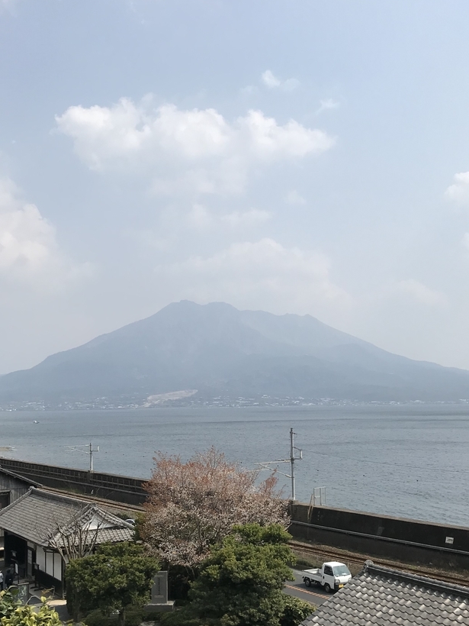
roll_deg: +2.3
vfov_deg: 45.6
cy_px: 358
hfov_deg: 35.1
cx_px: 223
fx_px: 741
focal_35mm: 41
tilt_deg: +3.4
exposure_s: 1/4000
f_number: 1.8
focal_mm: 3.99
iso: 20
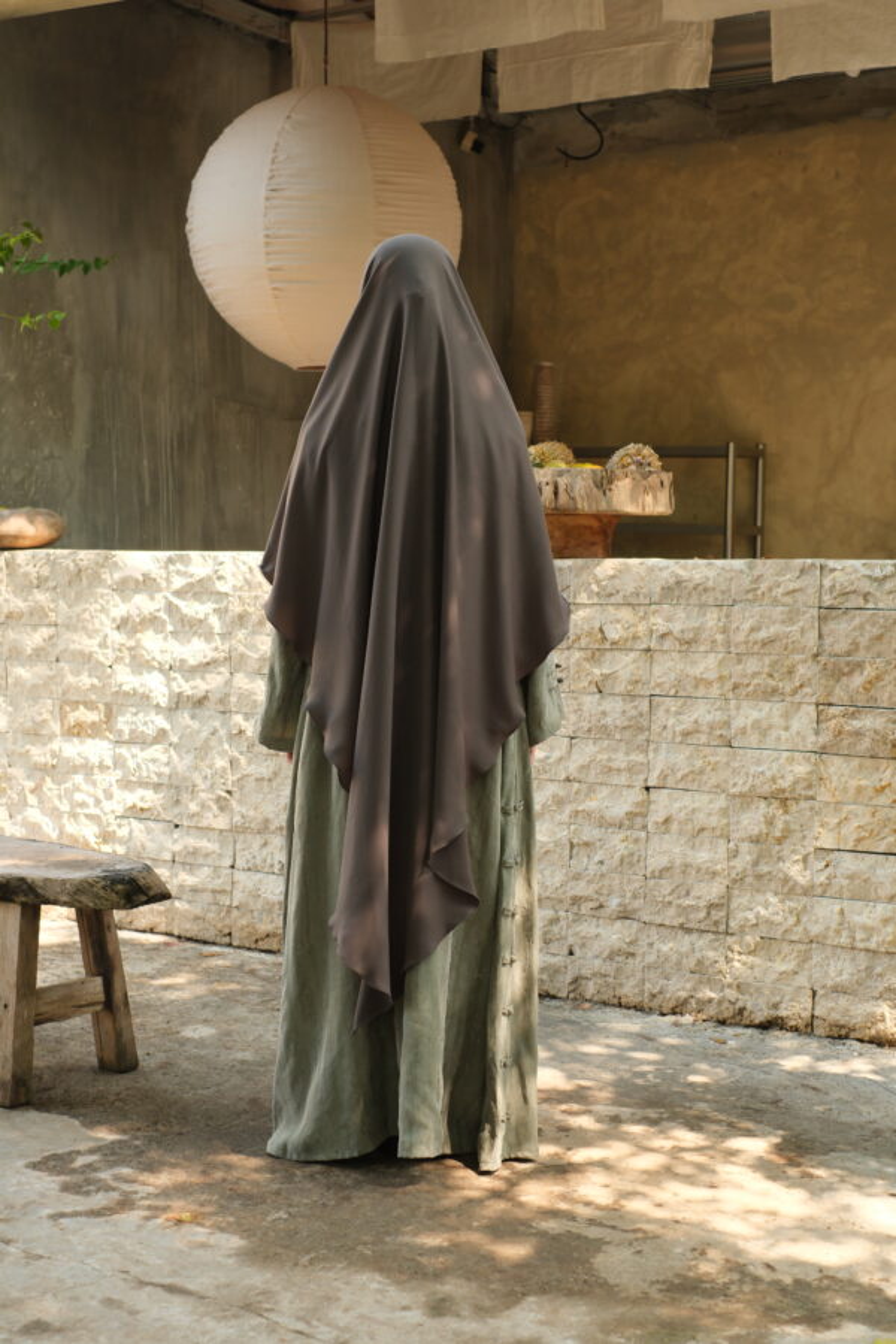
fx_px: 1979
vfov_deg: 37.5
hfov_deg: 25.5
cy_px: 672
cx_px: 448
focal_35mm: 53
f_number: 4.5
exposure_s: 1/250
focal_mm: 35
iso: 640
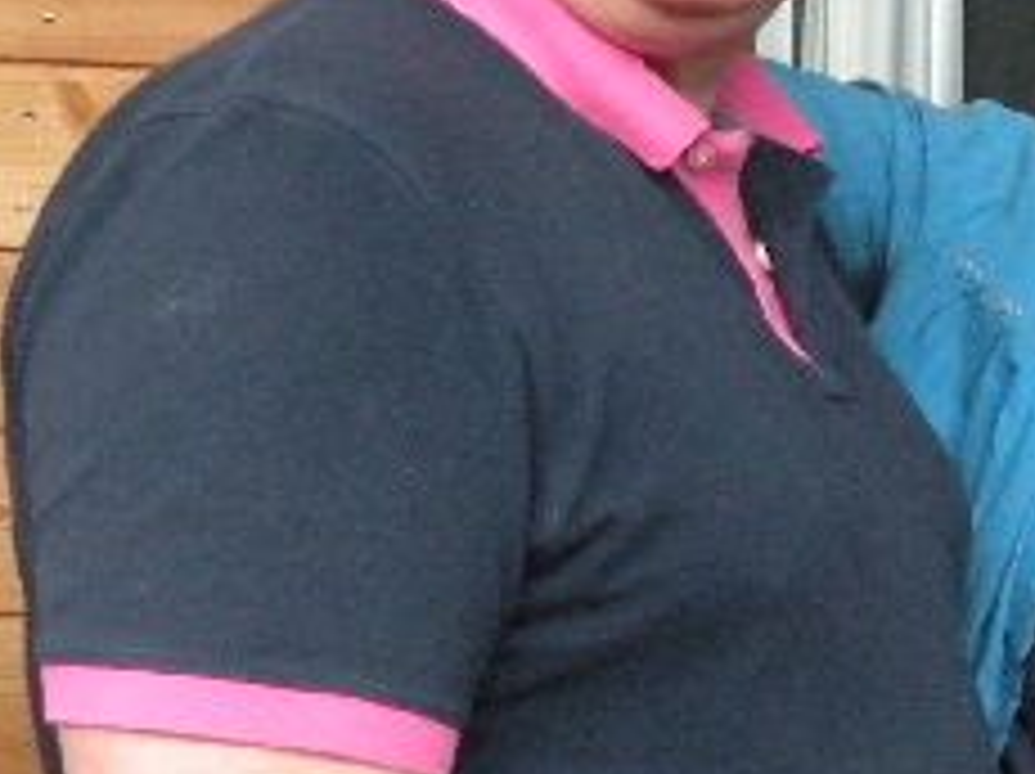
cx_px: 716
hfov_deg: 20.8
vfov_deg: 15.7
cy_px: 297
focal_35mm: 94
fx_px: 2808
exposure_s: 1/125
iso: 800
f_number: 2.8
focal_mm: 4.7
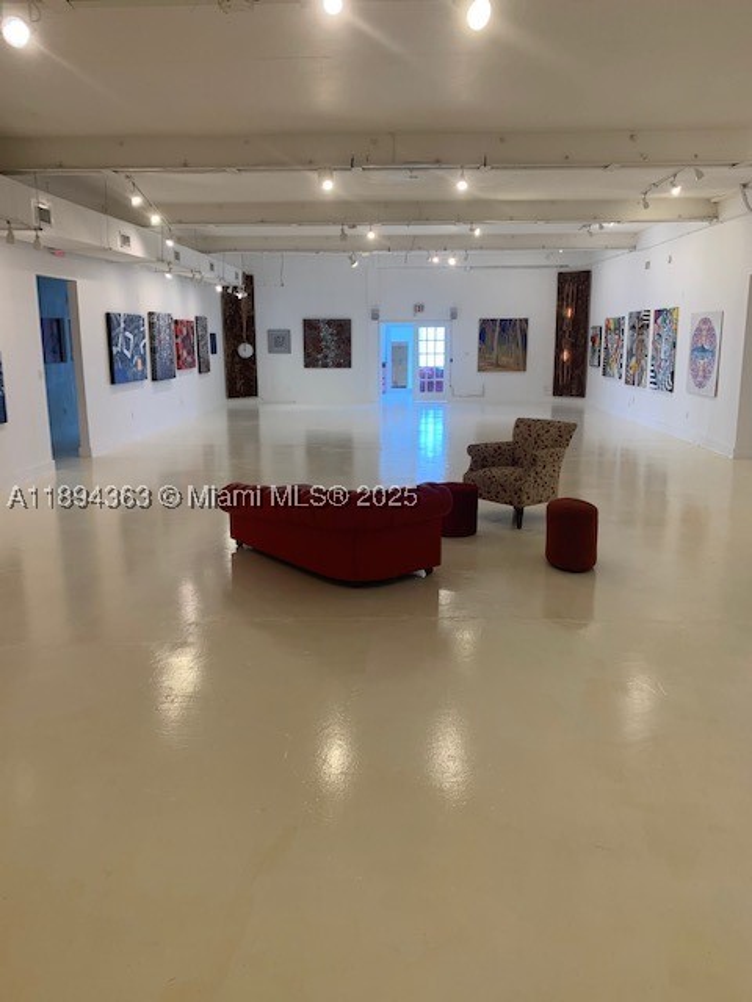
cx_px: 376
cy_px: 501
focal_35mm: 26
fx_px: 753
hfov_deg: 53.1
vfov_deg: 67.3
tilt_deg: -10.6
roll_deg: -0.1
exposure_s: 1/60
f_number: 1.8
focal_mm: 4.25
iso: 64
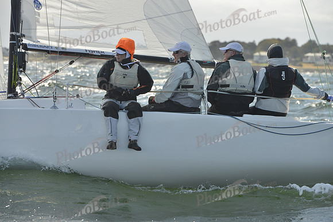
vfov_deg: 8.9
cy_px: 111
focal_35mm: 155
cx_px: 166
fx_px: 1434
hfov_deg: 13.2
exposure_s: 1/1600
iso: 400
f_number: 7.1
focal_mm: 155
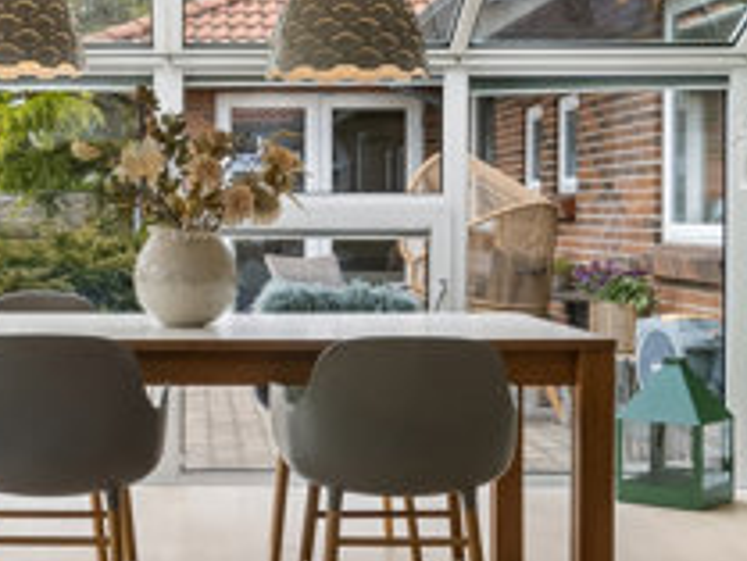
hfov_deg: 26.8
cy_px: 227
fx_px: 1551
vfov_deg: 20.5
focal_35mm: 72
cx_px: 204
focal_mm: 13
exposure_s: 1/25
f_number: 8
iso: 200
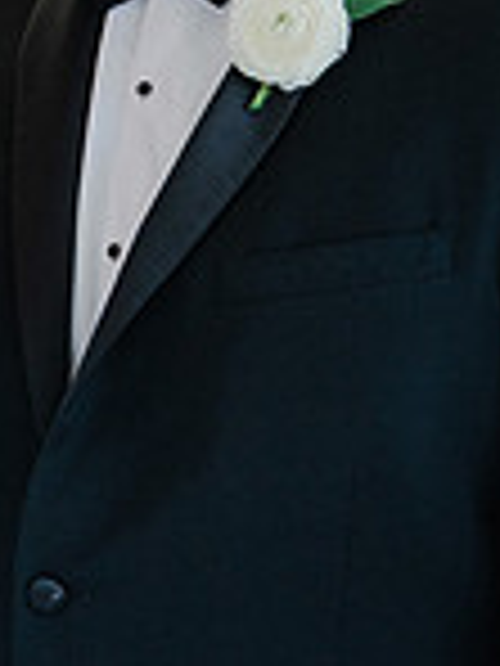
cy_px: 288
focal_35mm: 161
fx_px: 3101
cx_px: 18
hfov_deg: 9.2
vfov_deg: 12.3
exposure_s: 1/1250
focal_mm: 55
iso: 1600
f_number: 2.8
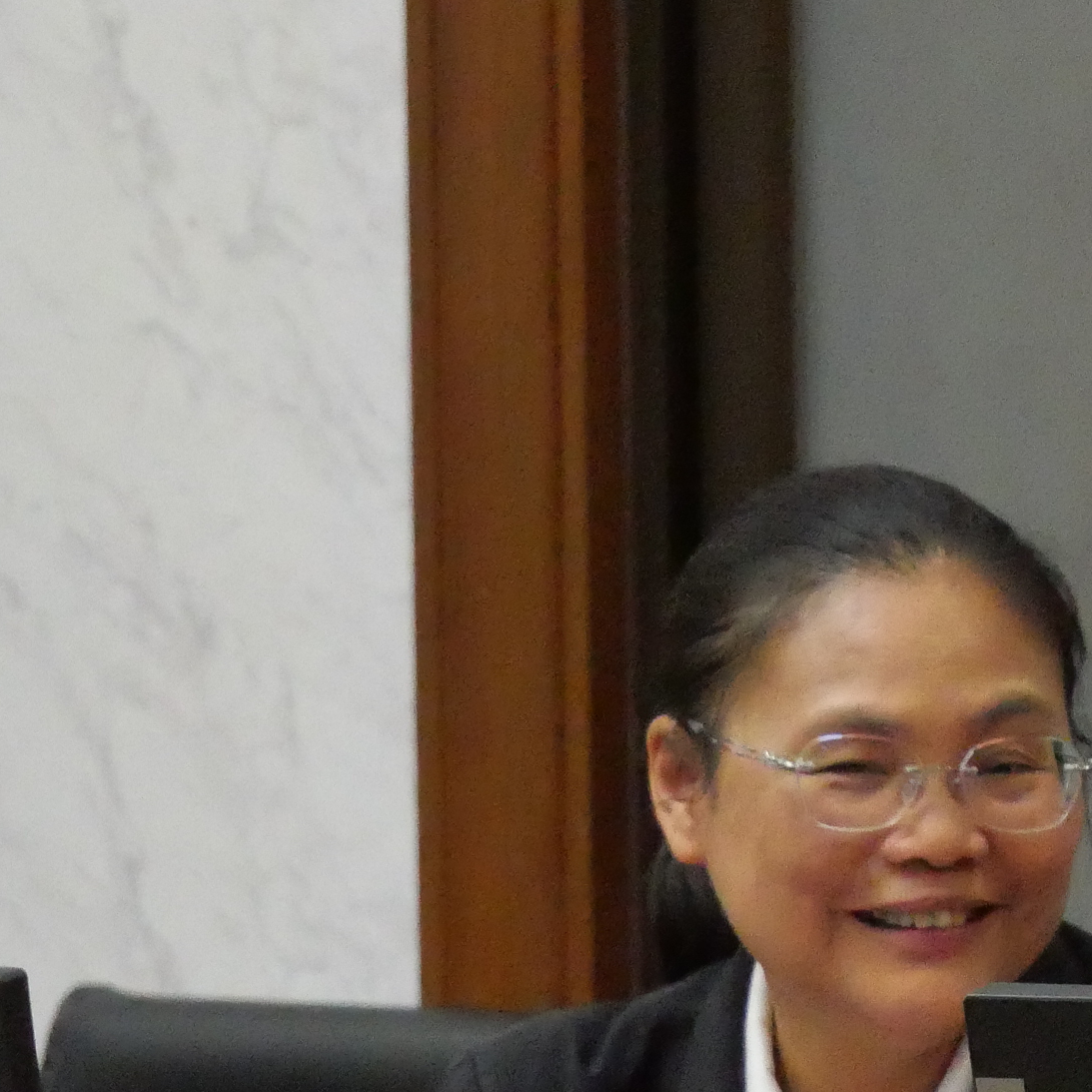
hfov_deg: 5.6
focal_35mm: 312
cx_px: 1584
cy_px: 1078
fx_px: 11135
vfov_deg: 5.6
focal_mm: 52
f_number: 5.6
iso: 6400
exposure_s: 1/125
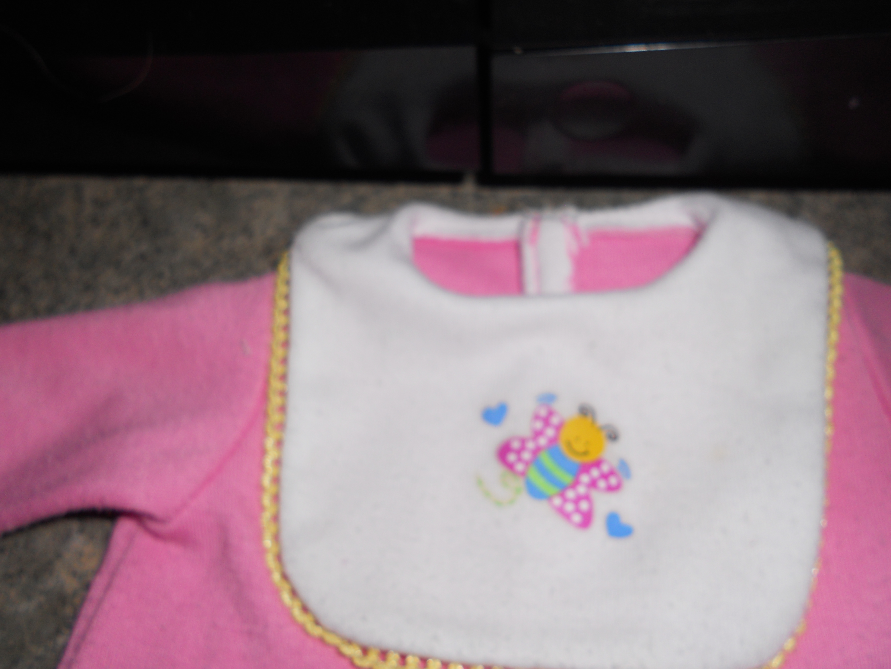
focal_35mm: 32
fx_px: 824
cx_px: 446
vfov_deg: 44.2
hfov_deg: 56.8
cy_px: 334
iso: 80
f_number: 8.8
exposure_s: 1/25
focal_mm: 5.8
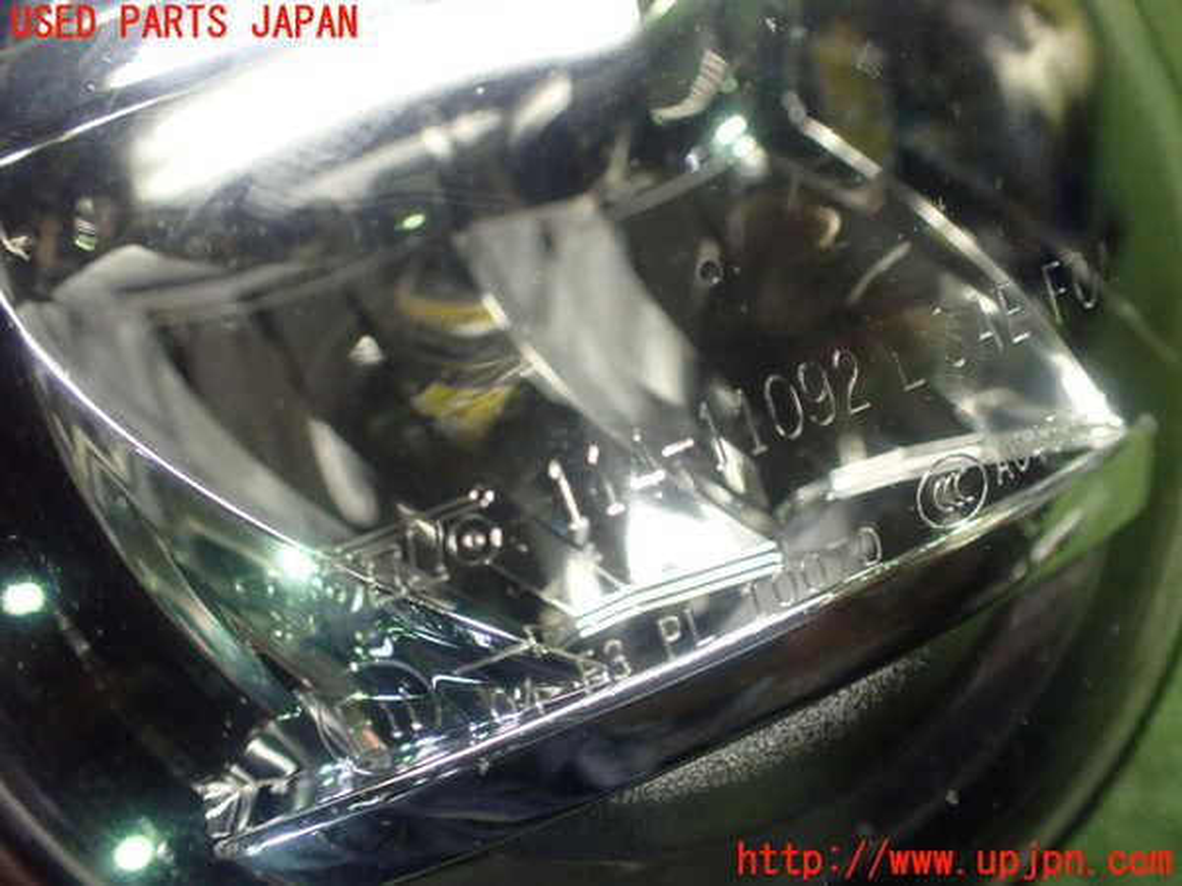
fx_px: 1024
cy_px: 443
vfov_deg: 46.8
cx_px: 591
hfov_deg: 60.0
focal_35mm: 30
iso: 800
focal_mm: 5.4
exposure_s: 1/125
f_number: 2.3
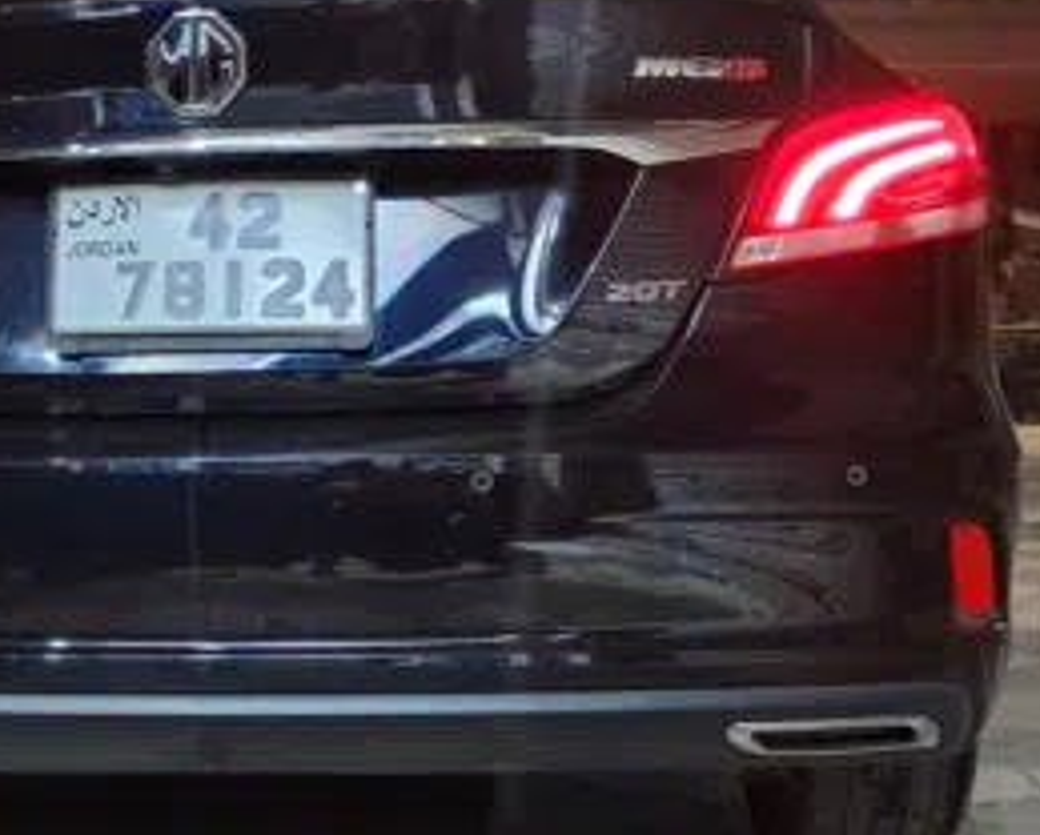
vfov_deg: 23.5
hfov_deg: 28.6
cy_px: 518
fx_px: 2004
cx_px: 237
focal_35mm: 65
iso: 1000
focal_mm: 4
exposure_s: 1/20
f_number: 1.8
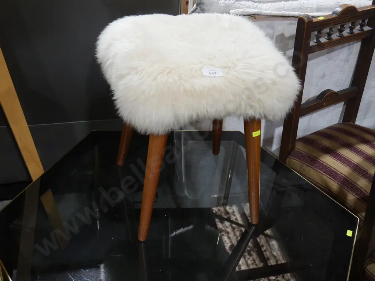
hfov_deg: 42.9
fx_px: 477
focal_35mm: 44
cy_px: 140
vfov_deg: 32.9
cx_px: 188
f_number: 4.7
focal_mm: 22
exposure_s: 1/60
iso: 1000
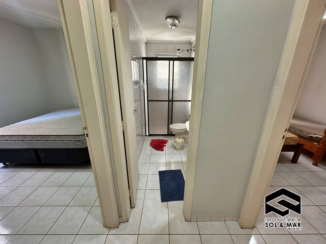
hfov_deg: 102.1
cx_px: 163
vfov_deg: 85.7
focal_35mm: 14
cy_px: 122
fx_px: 132
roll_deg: +0.8
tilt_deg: -18.0
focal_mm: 2.22
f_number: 2.2
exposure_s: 1/120
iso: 250
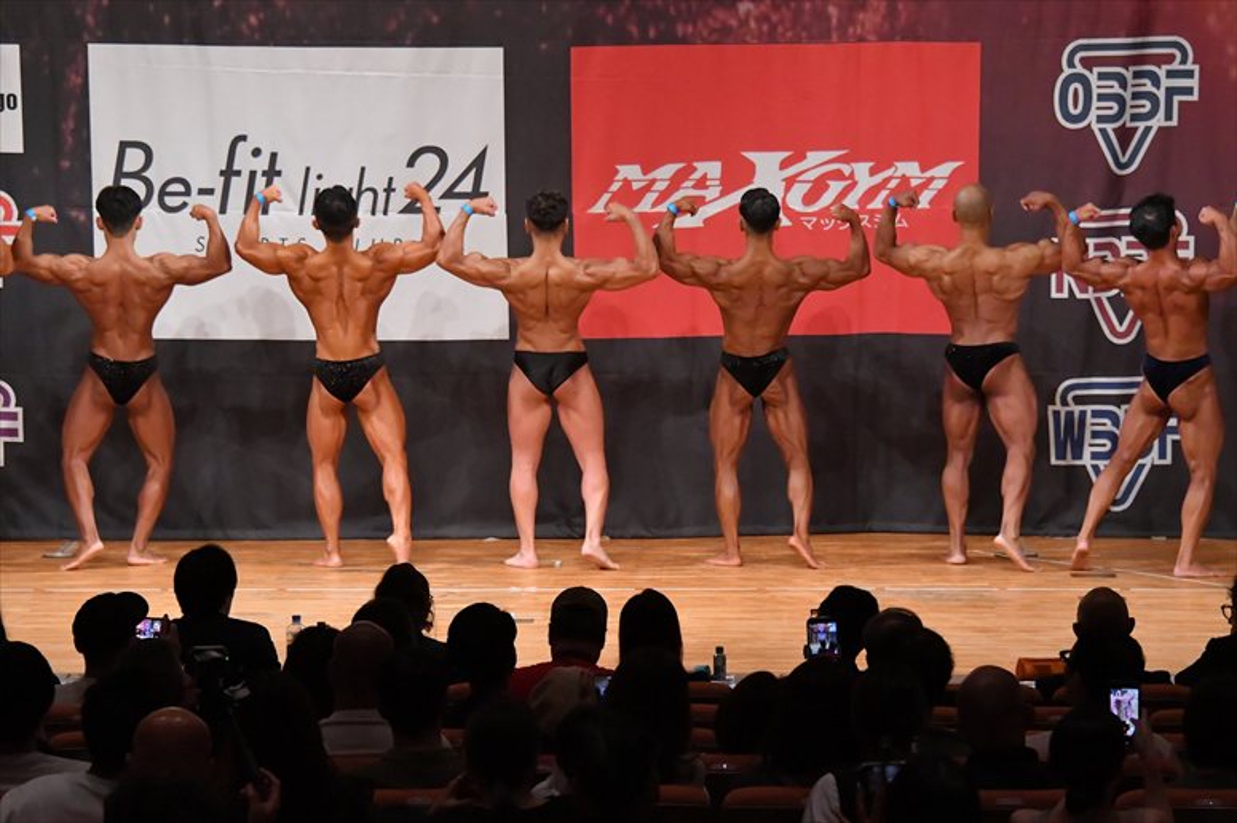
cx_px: 618
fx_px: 5392
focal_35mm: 157
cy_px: 412
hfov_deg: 13.1
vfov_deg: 8.7
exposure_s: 1/400
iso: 8000
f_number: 5.6
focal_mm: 105
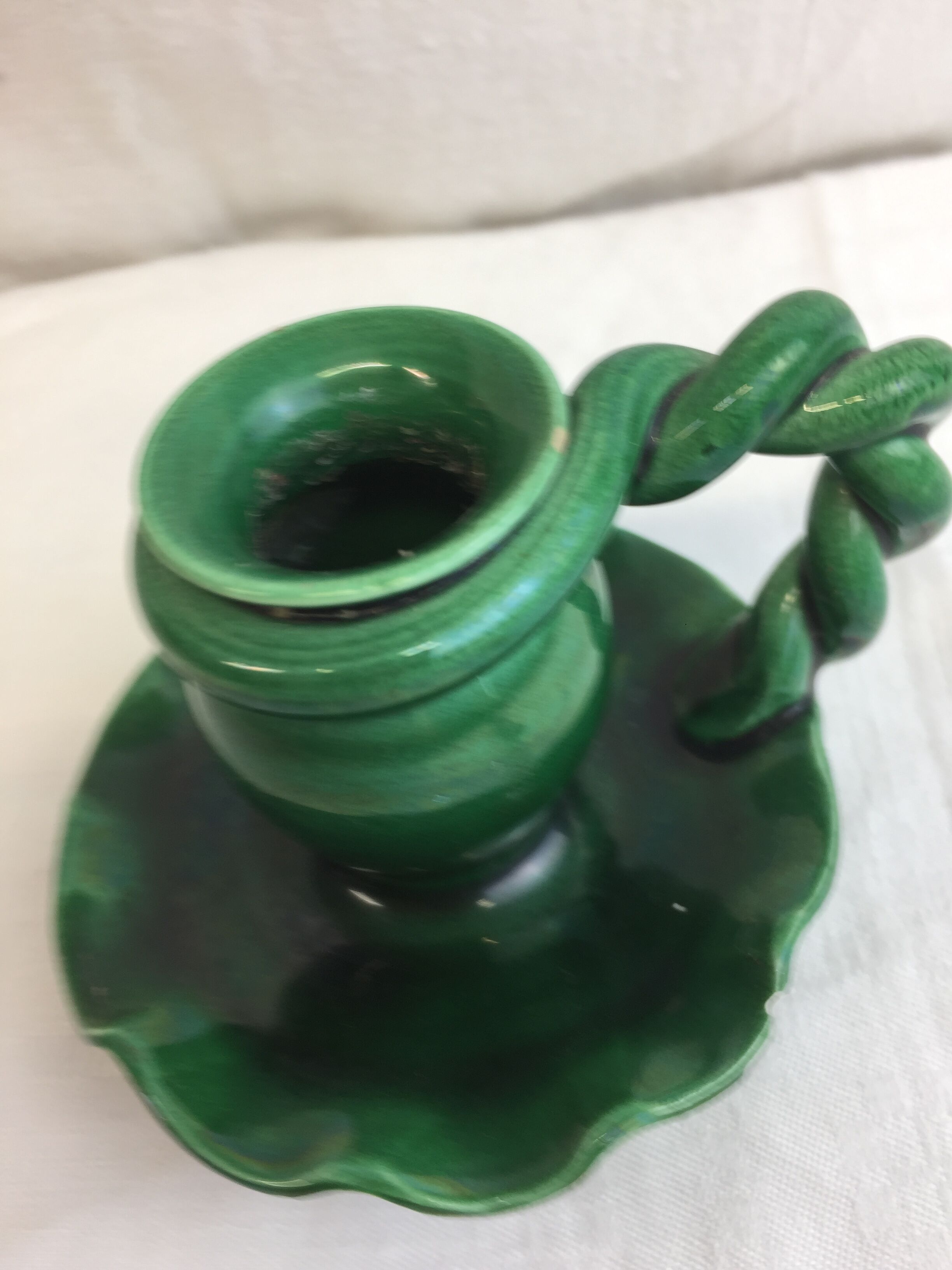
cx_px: 476
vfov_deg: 61.7
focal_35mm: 29
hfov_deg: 48.2
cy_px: 635
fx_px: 1063
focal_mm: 4.15
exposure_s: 1/50
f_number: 2.2
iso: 32
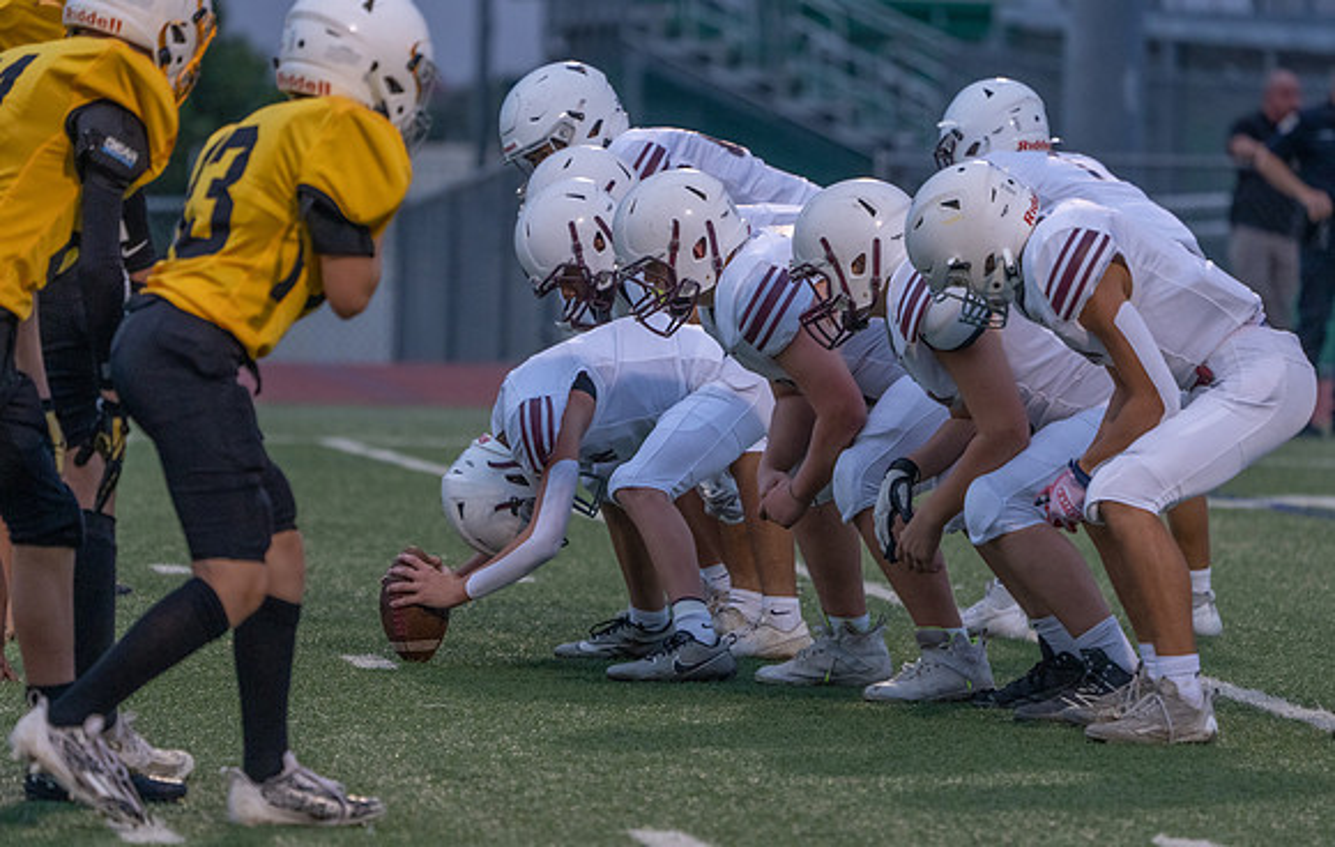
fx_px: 12286
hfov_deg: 6.2
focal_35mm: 336
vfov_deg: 3.9
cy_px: 466
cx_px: 698
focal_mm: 306
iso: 3200
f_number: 5.6
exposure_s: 1/1000
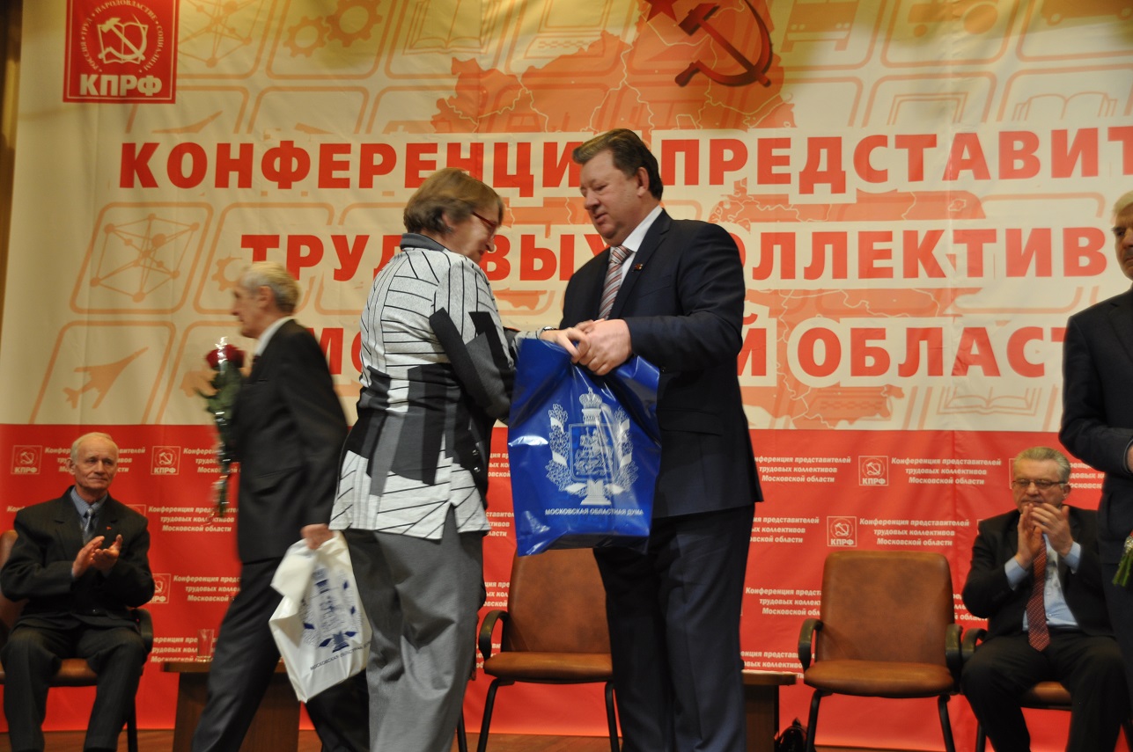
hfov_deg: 41.2
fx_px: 1509
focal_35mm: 48
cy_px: 376
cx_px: 566
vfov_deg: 28.0
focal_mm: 32
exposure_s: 1/25
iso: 400
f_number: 5
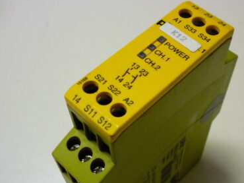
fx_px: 332
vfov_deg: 30.7
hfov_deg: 40.2
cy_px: 122
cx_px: 151
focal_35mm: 47
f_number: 3.3
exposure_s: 1/30
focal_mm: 5.2
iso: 400
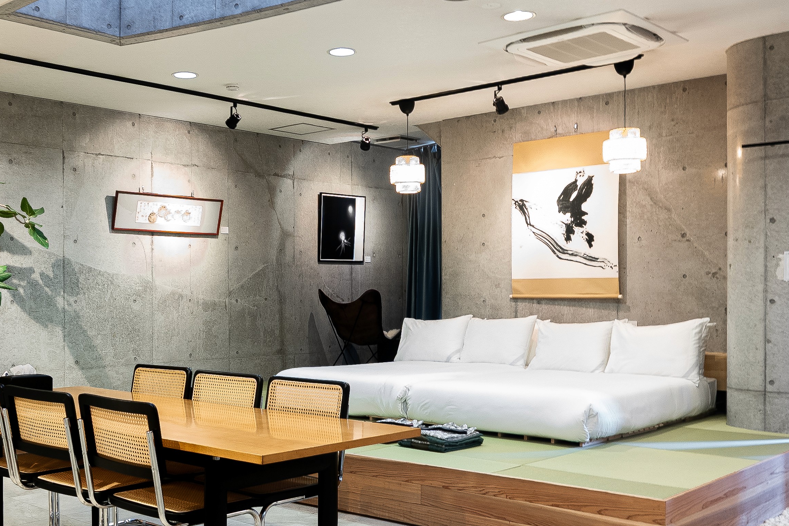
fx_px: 899
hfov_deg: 46.7
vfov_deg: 32.3
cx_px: 266
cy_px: 356
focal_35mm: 41
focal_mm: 16
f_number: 5
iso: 500
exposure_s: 1/3
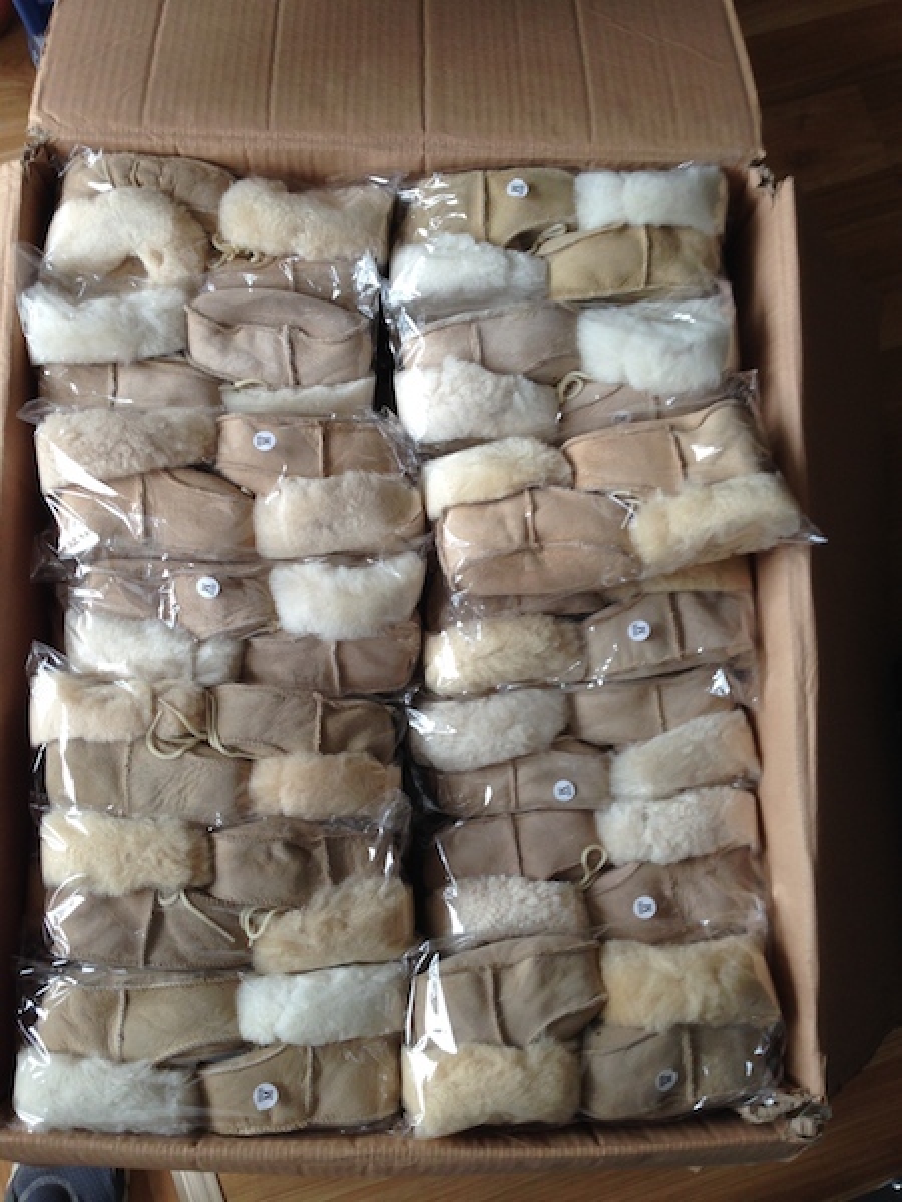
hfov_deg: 42.9
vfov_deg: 55.4
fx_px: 1147
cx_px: 451
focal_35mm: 33
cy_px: 601
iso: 50
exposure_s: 1/60
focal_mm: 4.12
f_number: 2.4
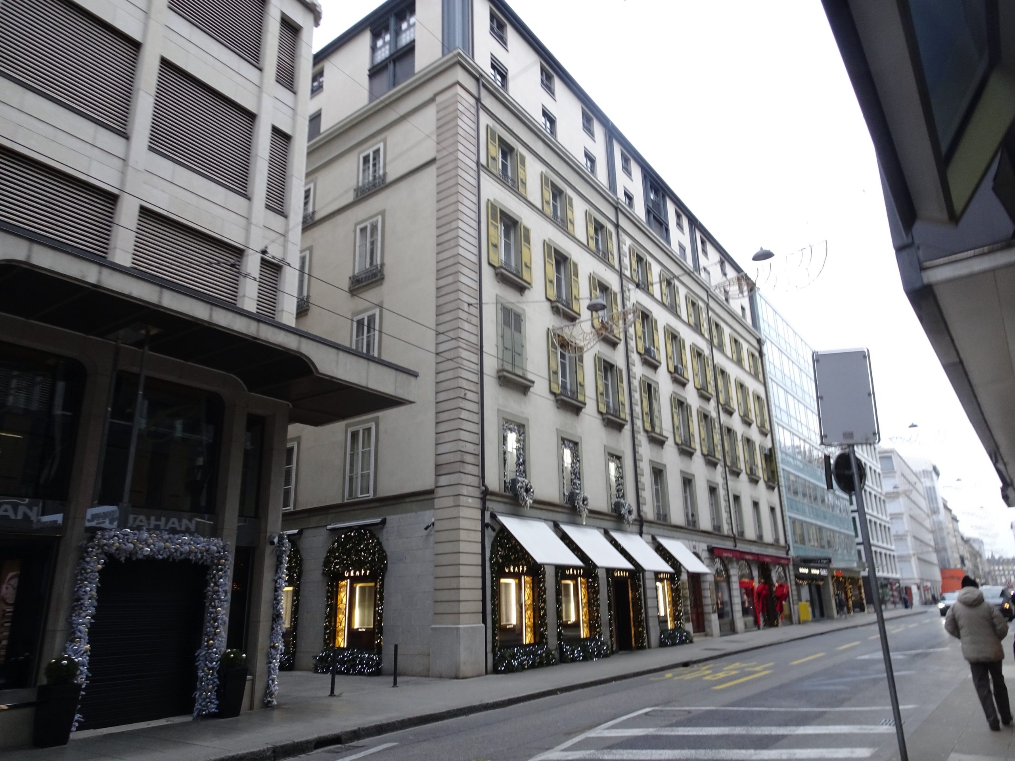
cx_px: 508
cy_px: 380
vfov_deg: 56.8
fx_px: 704
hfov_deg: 71.6
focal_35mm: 24
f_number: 3.5
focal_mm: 4.1
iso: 125
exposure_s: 1/30
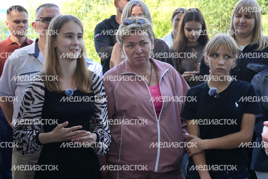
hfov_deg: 31.9
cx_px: 134
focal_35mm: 63
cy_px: 90
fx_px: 469
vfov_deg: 21.6
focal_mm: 42
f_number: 6.3
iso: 320
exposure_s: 1/125
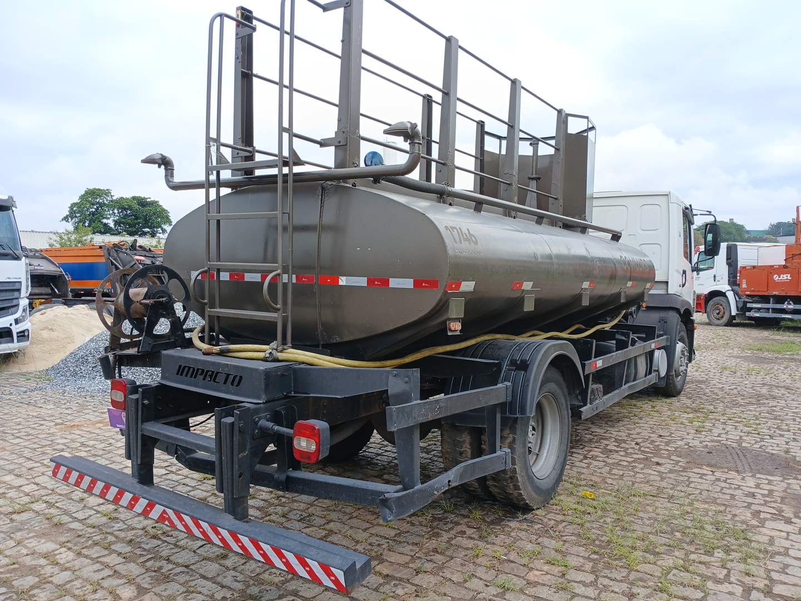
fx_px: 602
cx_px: 400
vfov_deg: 53.1
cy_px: 300
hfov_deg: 67.3
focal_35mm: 26
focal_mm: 3.98
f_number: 1.8
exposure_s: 1/125
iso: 20
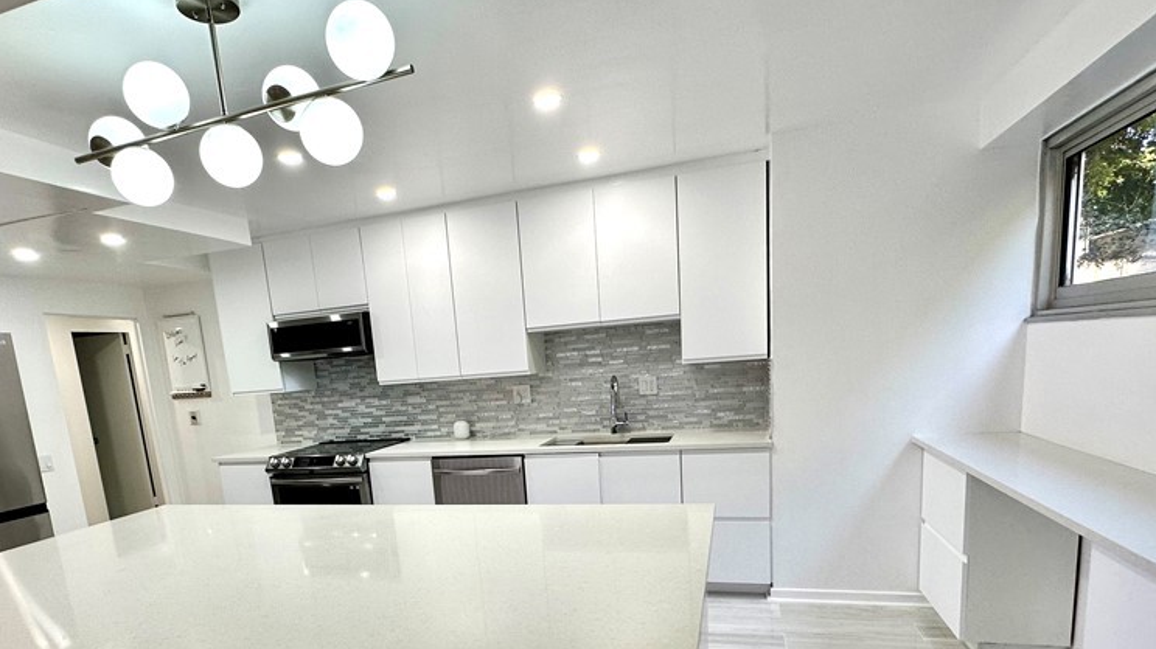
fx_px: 644
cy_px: 478
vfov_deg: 51.5
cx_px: 522
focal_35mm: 21
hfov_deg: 83.6
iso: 100
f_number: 2.2
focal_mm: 2.22
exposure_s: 1/120
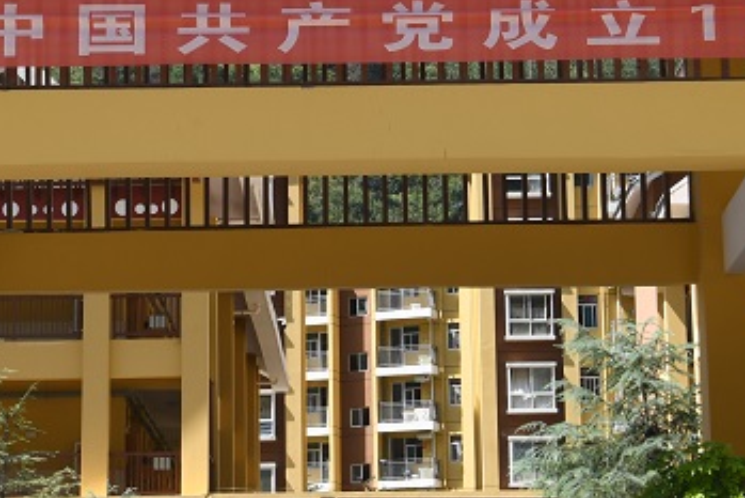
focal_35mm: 135
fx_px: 2795
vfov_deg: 10.2
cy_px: 124
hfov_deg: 15.2
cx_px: 289
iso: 200
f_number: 13
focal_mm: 38
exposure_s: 1/160
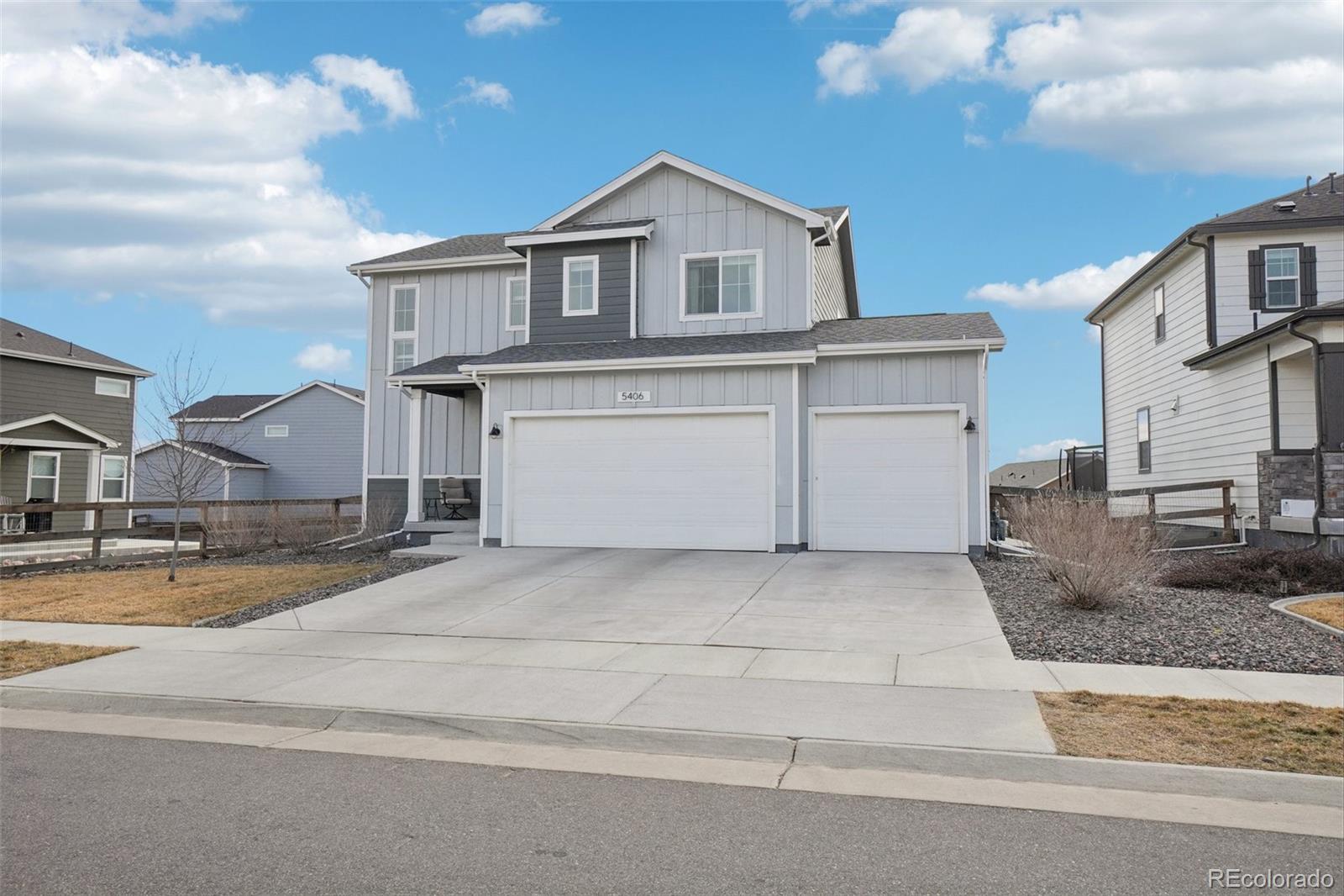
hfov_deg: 73.8
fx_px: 896
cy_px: 448
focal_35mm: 24
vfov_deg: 53.1
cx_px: 672
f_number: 8
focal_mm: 16
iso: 400
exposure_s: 1/1000
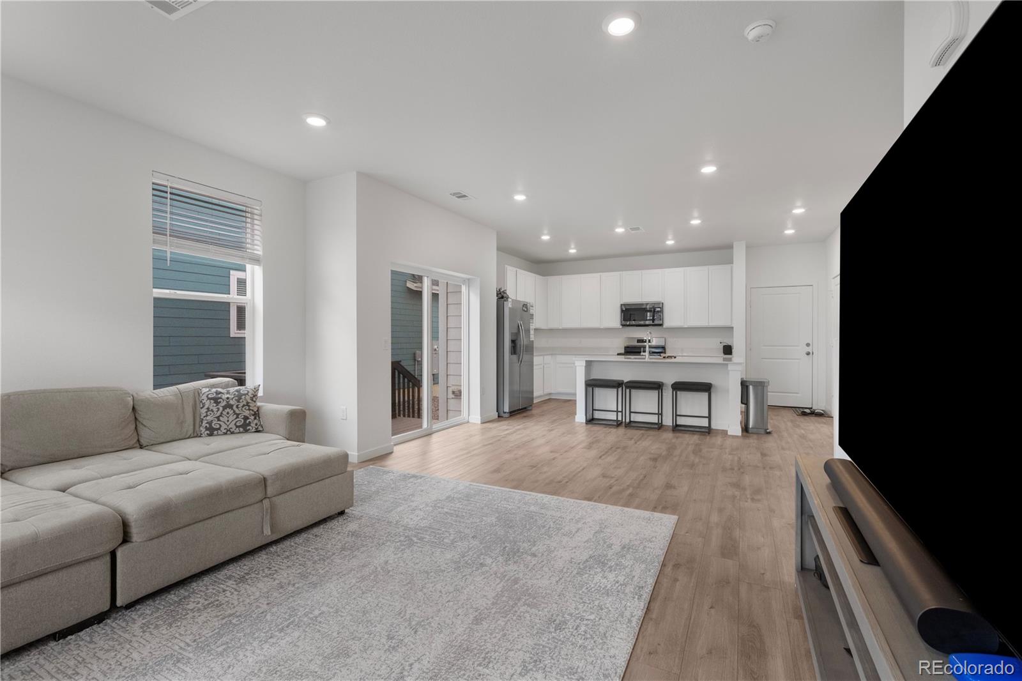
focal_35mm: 16
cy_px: 340
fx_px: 454
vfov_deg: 73.7
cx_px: 511
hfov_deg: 96.7
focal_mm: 16
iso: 800
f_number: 8
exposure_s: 1/1000
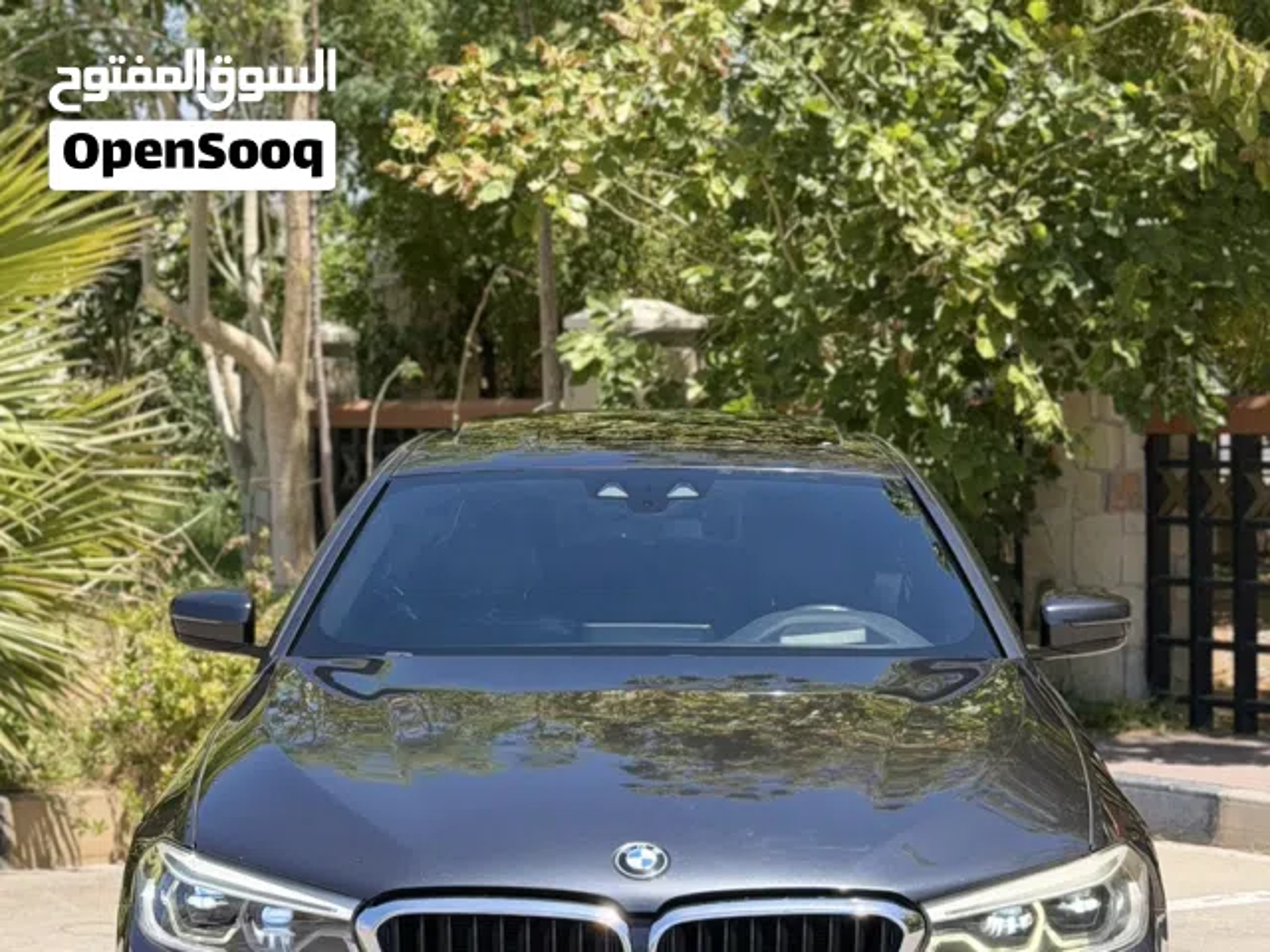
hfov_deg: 39.7
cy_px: 476
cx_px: 635
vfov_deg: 30.3
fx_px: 1761
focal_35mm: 48
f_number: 1.78
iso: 80
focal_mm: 6.76
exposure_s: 1/3096
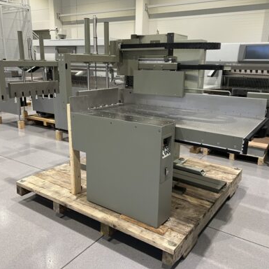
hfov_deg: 52.5
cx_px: 134
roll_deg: -0.4
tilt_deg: -14.9
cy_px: 133
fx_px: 273
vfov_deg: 52.5
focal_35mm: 31
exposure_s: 1/78
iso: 125
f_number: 1.5
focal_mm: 5.7
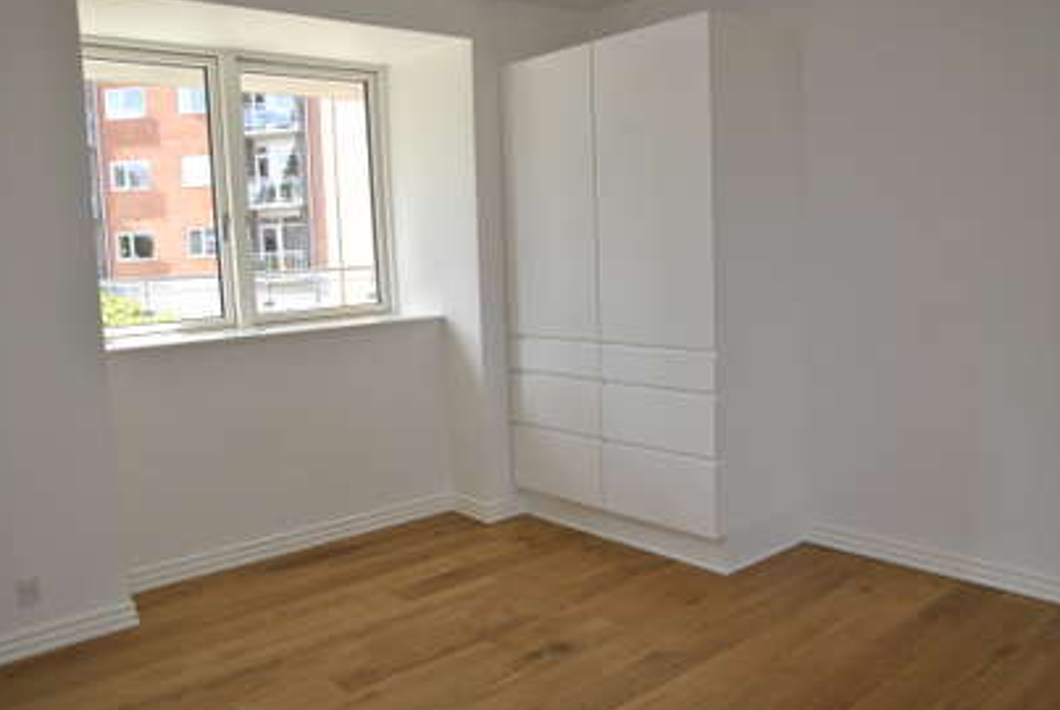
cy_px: 355
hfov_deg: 65.4
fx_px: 826
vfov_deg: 46.5
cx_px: 521
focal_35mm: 28
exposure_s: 1/100
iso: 200
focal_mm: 18
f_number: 5
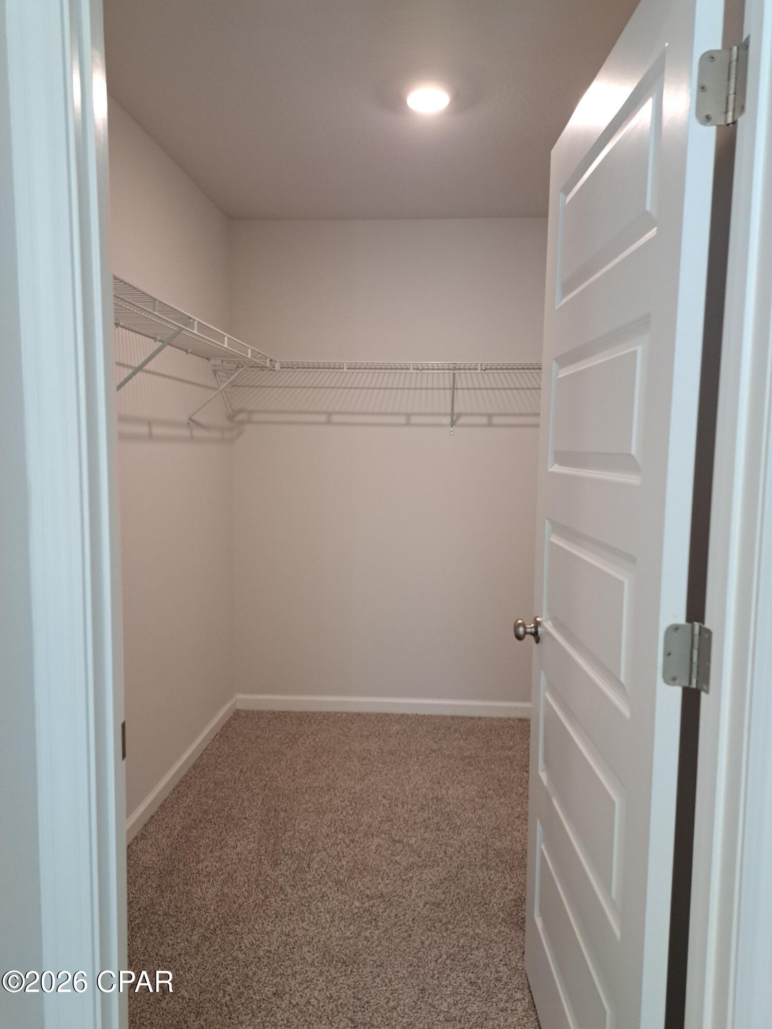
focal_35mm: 24
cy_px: 514
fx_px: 714
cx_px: 386
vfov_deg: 71.6
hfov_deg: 56.8
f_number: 1.8
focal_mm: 5.23
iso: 200
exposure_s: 1/60
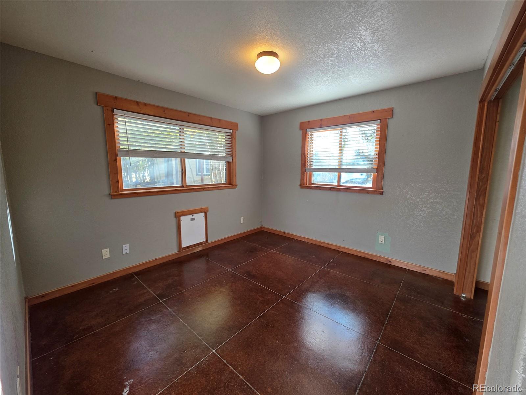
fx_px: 198
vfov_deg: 89.9
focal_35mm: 13
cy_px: 198
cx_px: 263
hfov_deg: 106.2
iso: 100
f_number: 1.9
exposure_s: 1/120
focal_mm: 2.2
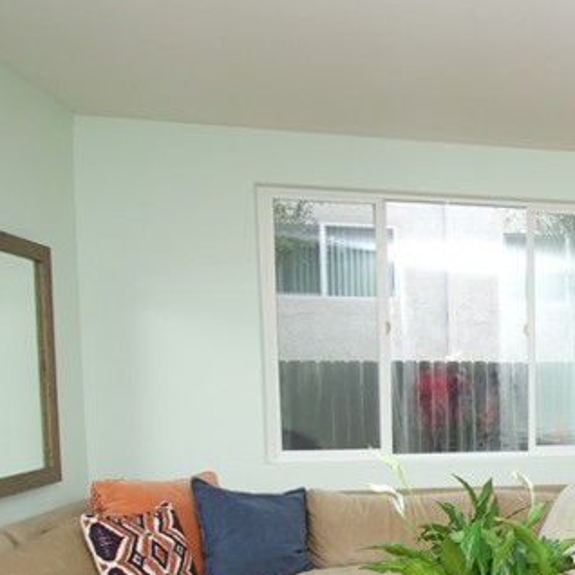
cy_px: 437
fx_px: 771
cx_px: 662
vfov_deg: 39.7
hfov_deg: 34.2
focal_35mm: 41
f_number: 6.3
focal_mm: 10
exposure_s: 1/80
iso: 320
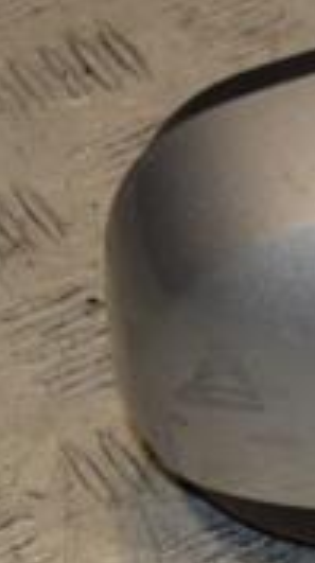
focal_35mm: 267
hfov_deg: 4.4
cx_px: 837
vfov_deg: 8.1
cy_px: 95
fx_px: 3982
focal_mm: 50
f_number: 9
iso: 800
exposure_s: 1/200
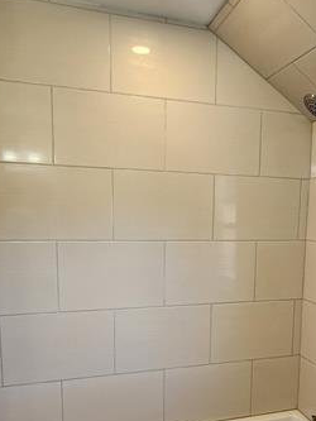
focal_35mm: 30
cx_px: 209
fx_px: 365
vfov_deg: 59.1
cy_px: 267
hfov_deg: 46.2
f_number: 2.2
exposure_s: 1/60
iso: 80
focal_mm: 2.2
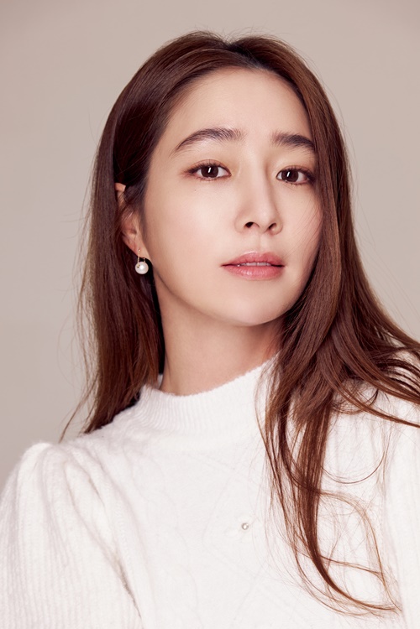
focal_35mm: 82
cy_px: 314
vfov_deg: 24.8
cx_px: 210
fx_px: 1435
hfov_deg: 16.7
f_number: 5.6
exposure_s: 1/100
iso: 400
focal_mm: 54
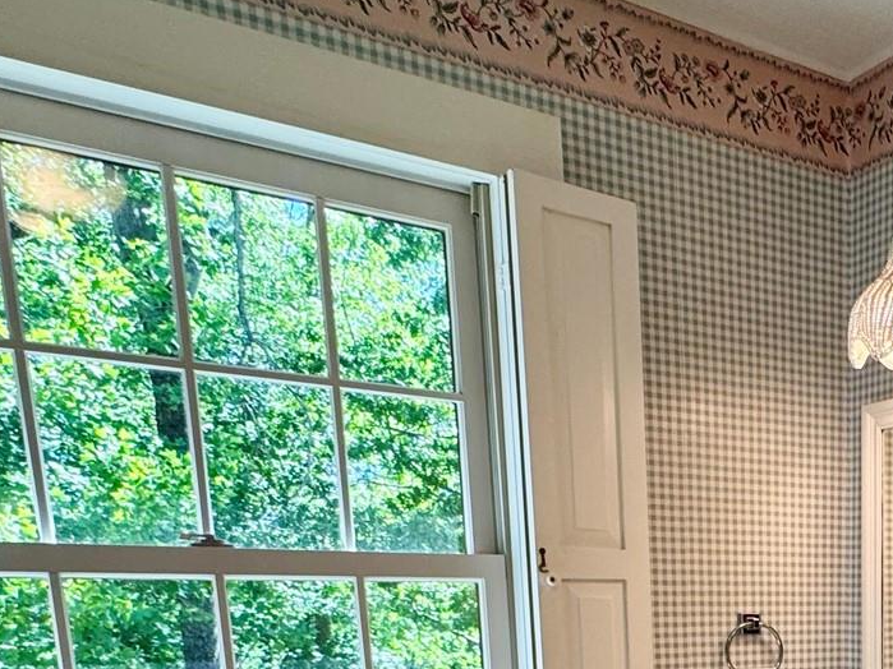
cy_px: 812
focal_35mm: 41
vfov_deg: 29.8
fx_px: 1058
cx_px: 871
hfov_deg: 40.7
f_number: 2.2
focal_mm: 2.22
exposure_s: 1/120
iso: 64
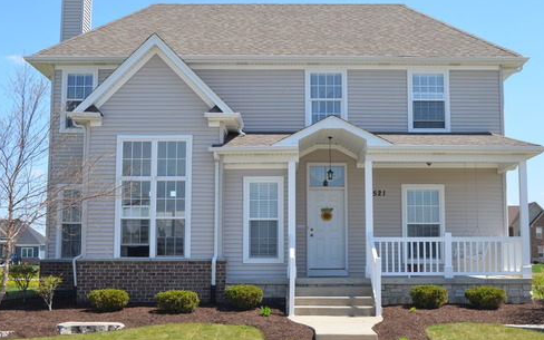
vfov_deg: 21.6
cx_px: 291
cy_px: 134
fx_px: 890
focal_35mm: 60
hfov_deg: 34.0
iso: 125
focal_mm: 30
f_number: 8
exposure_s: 1/250
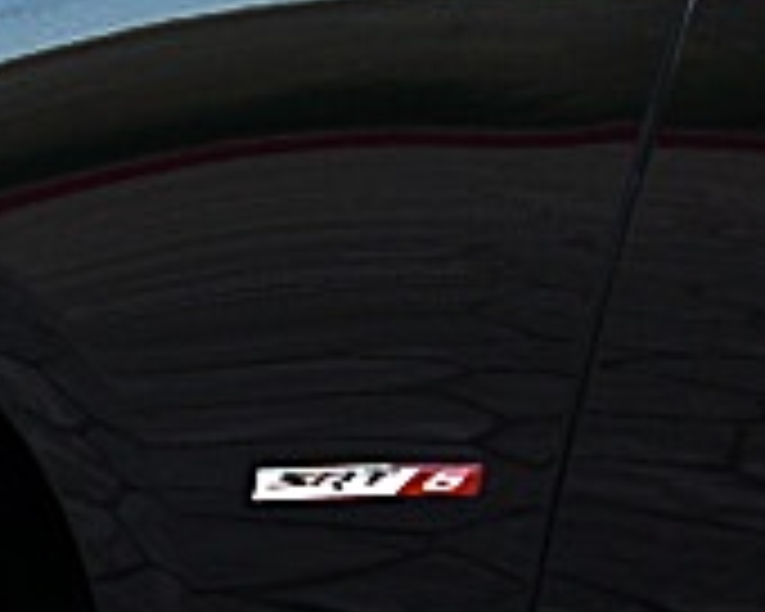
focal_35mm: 132
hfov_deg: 13.2
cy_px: 450
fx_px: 2989
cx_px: -612
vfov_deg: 11.7
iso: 100
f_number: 2.8
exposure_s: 1/125
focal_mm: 6.3
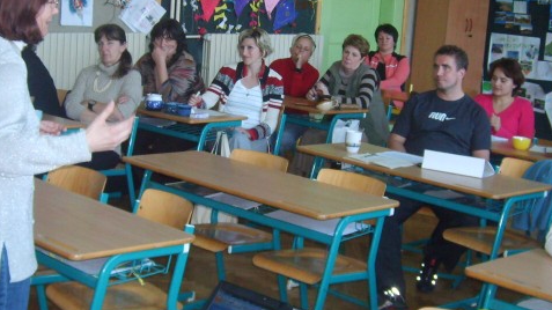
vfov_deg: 18.8
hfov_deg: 32.8
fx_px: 936
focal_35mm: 64
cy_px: 134
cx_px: 252
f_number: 2.8
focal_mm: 5.8
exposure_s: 1/45
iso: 166
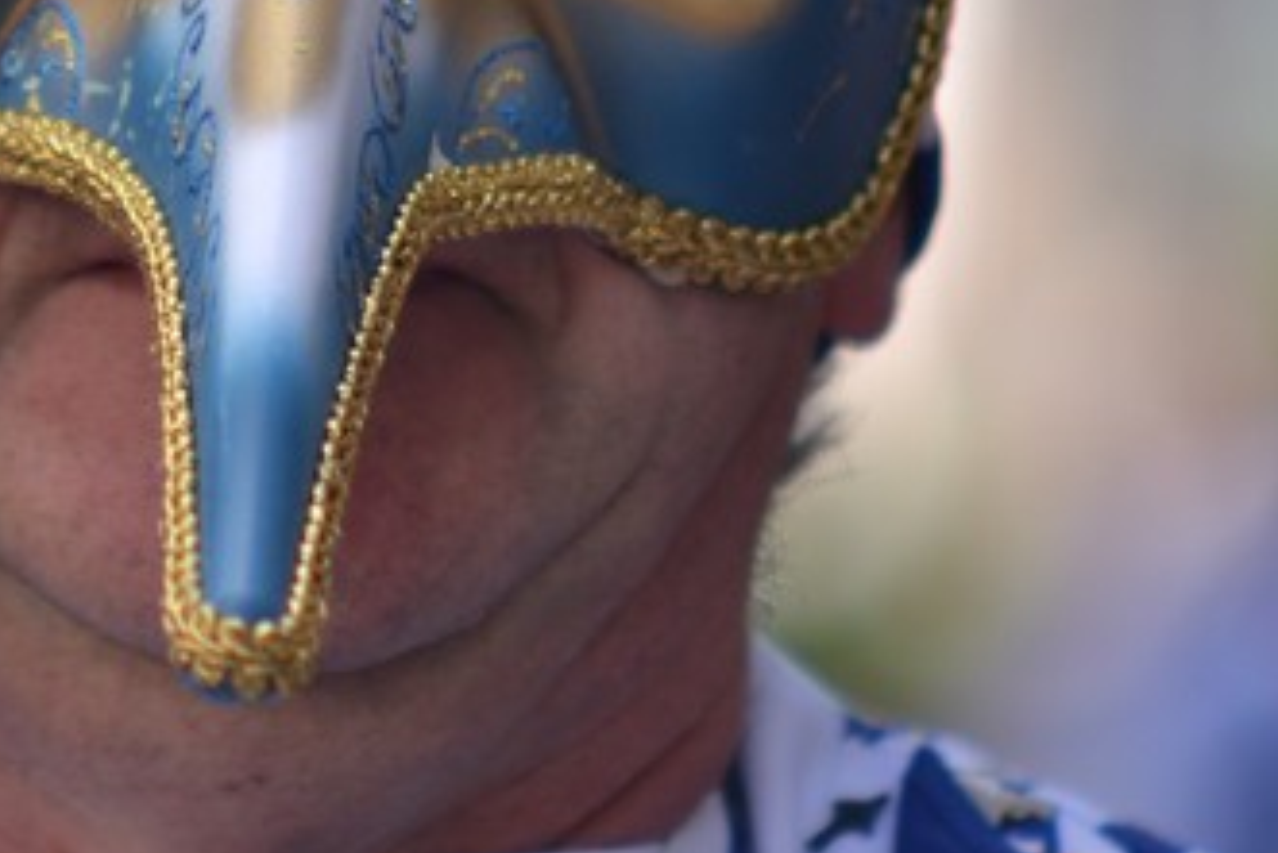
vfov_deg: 2.0
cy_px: -52
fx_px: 24718
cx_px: 417
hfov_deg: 3.0
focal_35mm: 696
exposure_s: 1/500
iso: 100
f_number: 2.8
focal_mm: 150
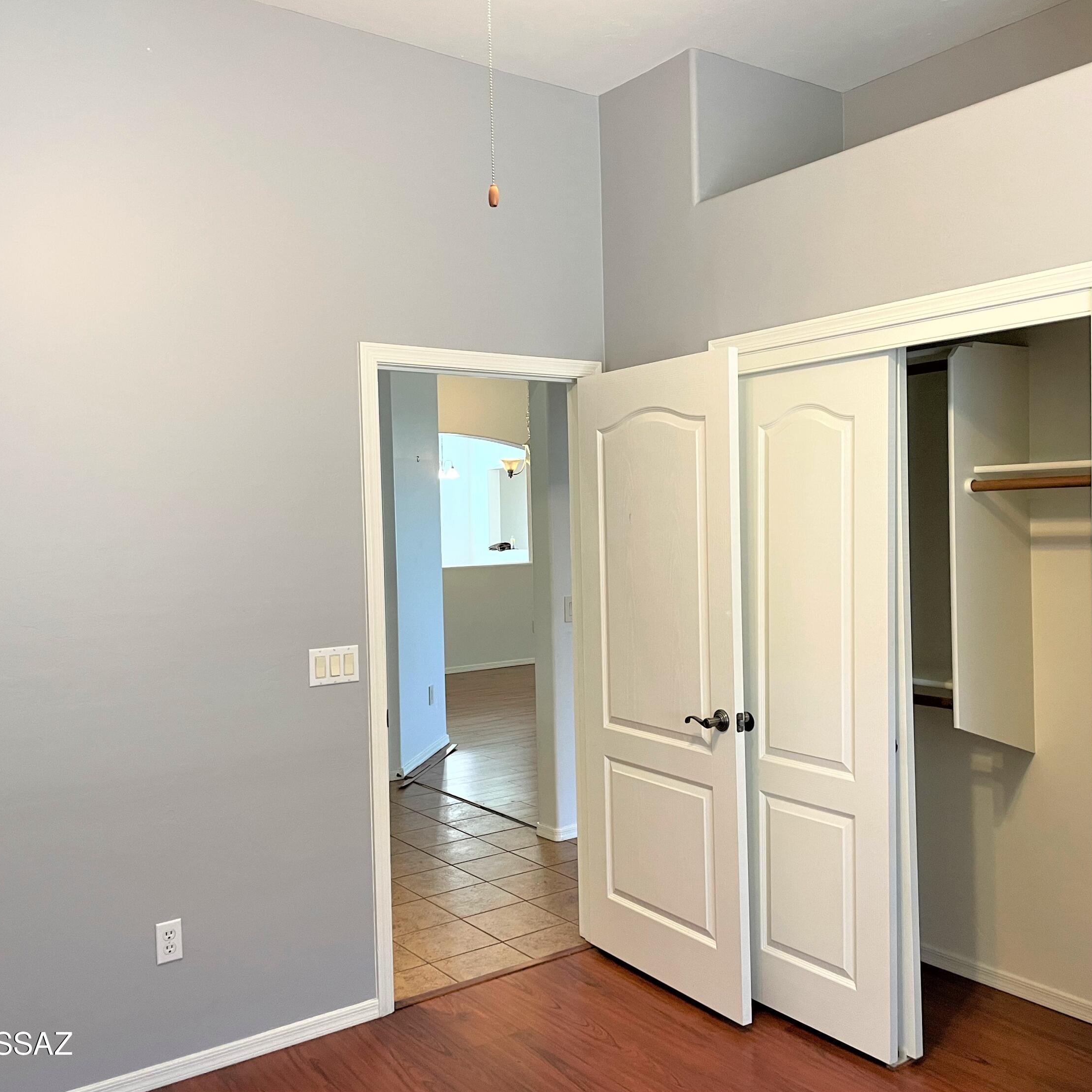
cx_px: 584
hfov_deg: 52.5
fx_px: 1106
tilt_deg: +0.2
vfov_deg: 52.5
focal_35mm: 31
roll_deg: +1.3
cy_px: 542
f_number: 1.6
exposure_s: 1/60
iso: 125
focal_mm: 4.2
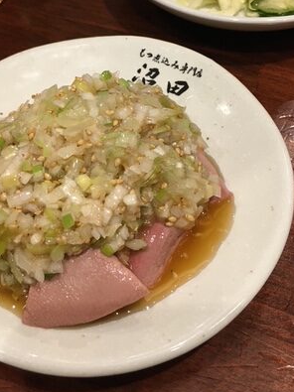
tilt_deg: -50.5
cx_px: 123
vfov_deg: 39.9
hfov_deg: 30.8
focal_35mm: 47
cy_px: 125
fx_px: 533
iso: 100
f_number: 2.2
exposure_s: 1/30
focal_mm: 4.15
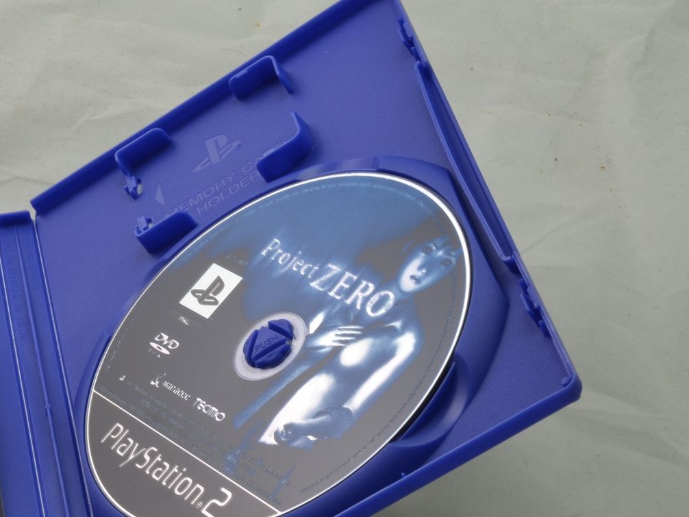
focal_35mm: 103
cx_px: 85
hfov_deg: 18.8
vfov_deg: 14.3
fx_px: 2051
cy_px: 368
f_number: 20
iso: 100
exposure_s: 1/2
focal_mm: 40
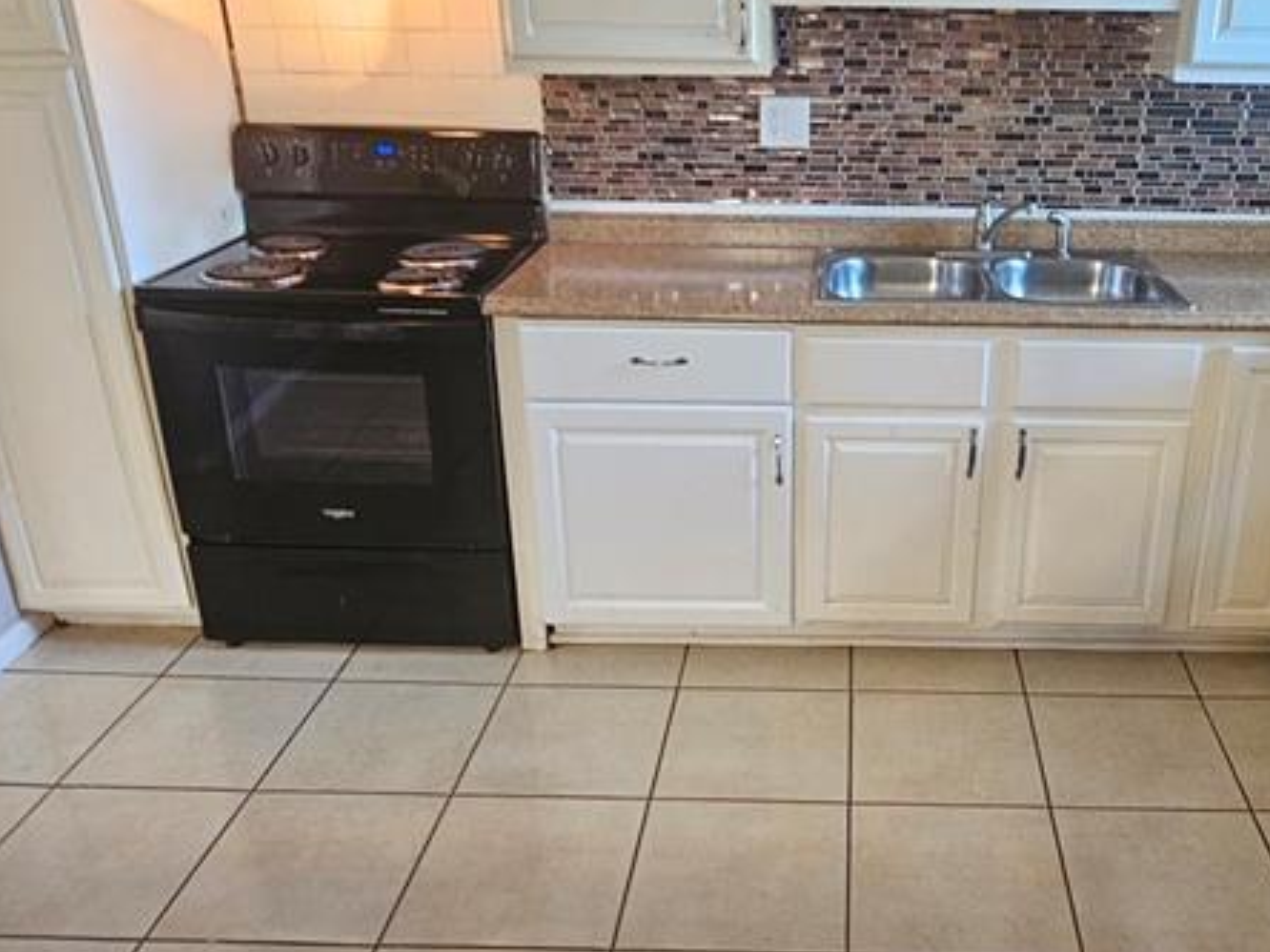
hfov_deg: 58.6
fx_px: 1101
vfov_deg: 46.7
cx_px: 844
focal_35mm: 30
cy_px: 429
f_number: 2.2
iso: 320
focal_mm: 2.2
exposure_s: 1/30
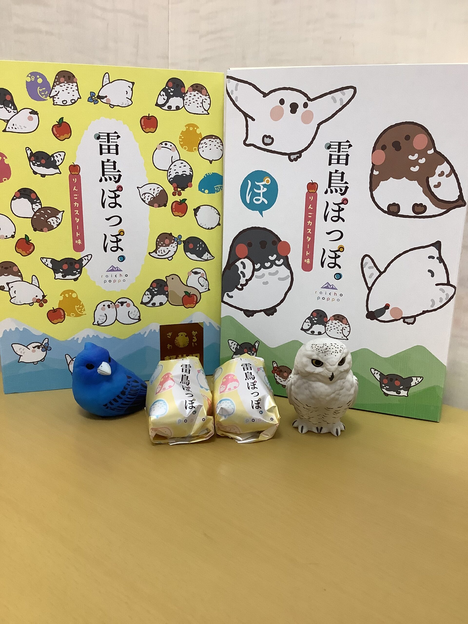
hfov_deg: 45.4
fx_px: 559
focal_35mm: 31
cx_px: 234
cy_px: 312
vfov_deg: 58.4
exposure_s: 1/50
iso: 125
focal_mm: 3.3
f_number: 2.4
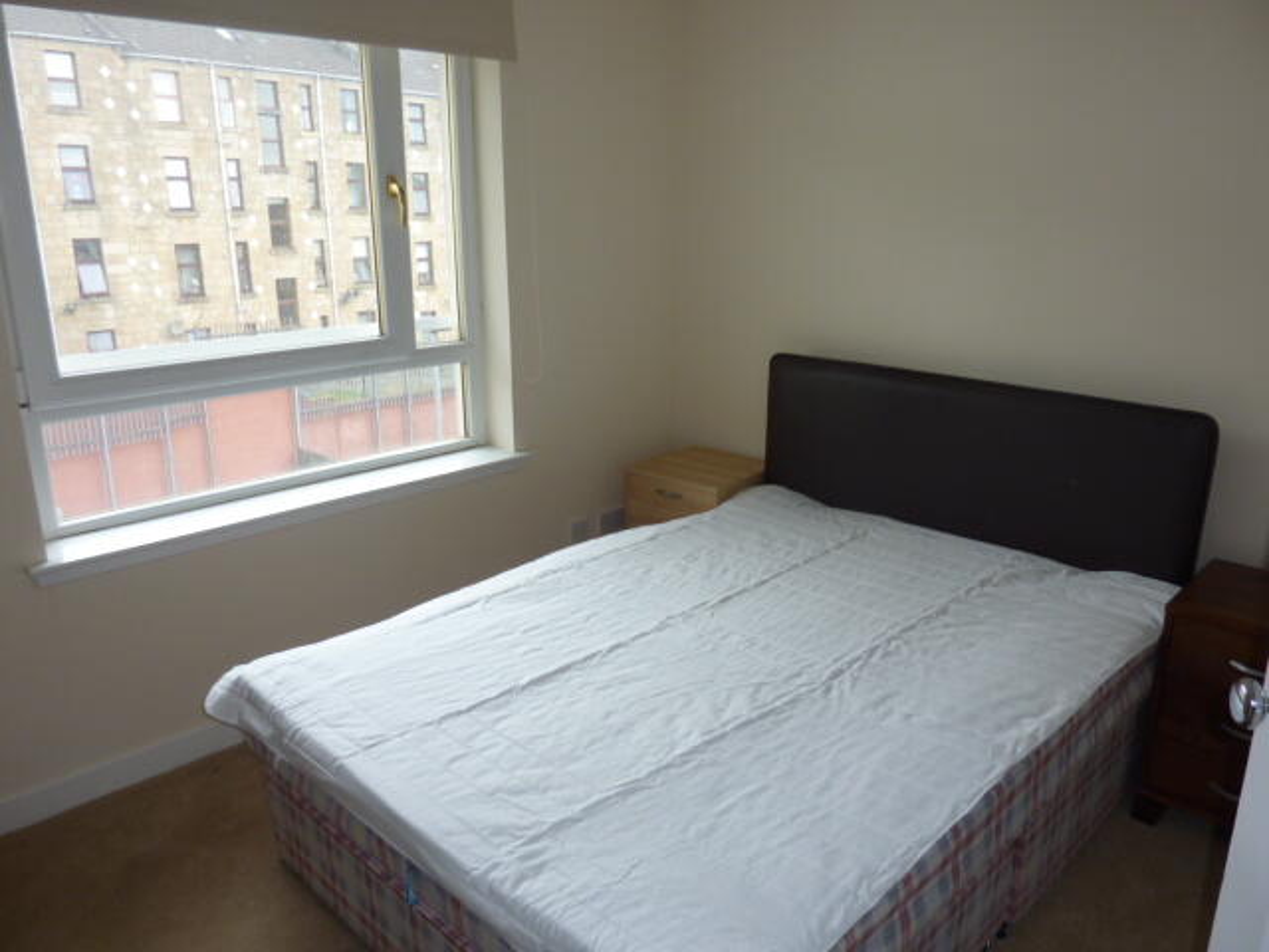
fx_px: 916
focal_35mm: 25
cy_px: 476
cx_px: 634
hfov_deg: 69.4
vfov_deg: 54.9
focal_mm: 4.1
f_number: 3.3
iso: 100
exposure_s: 1/60
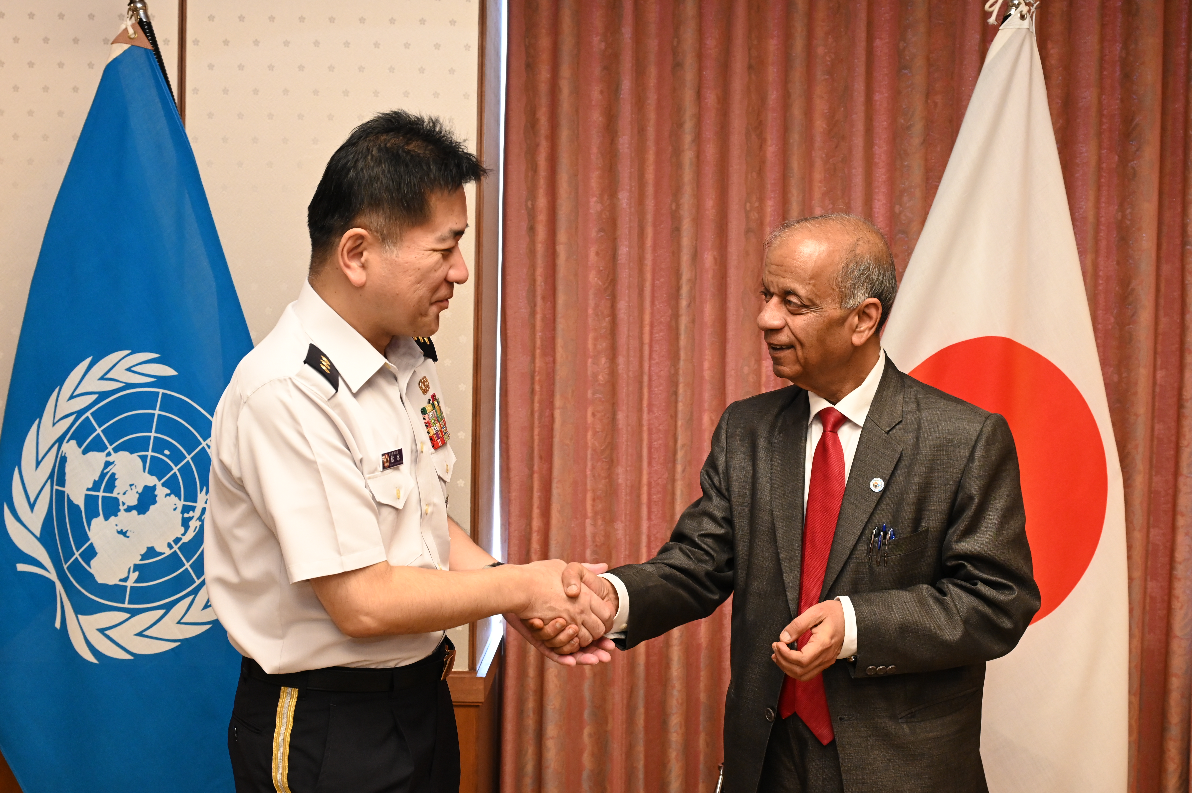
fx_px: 1588
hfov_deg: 41.1
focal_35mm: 48
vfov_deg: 28.0
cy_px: 396
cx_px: 596
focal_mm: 48
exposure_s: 1/160
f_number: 5.6
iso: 3200
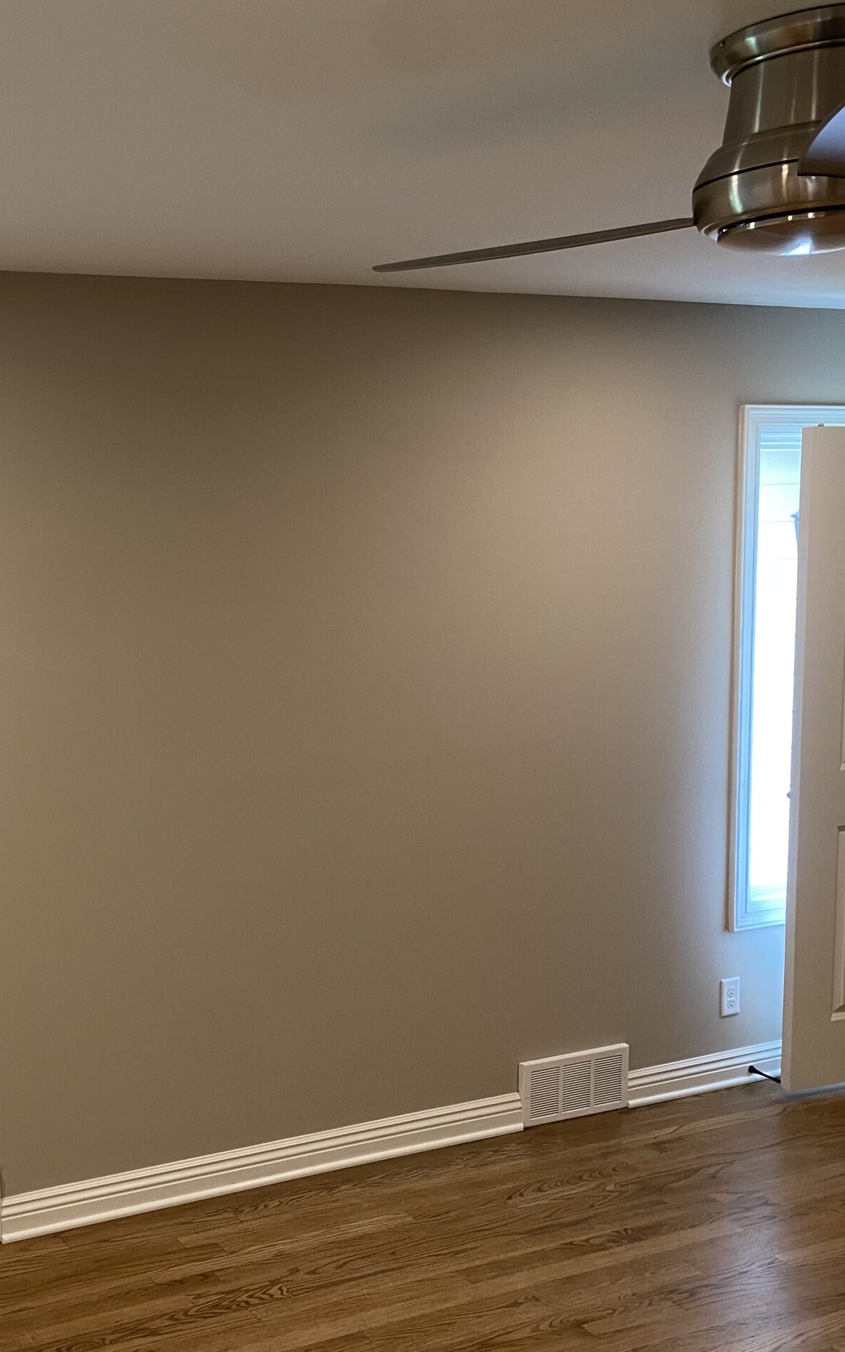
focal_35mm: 37
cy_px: 674
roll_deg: +0.7
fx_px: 1363
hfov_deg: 32.0
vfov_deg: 52.7
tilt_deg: -4.9
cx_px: 19
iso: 125
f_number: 1.8
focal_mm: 4.25
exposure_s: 1/60
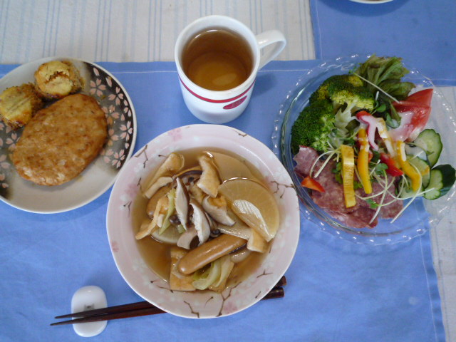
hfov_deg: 69.4
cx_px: 228
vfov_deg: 54.9
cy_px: 171
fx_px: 329
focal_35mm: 25
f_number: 2.8
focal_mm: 4.4
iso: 320
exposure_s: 1/30
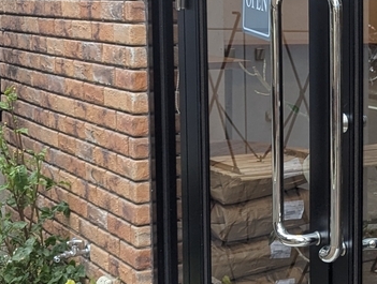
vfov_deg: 18.0
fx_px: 895
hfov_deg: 21.6
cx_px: 483
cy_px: 108
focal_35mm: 82
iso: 64
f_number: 1.85
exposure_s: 1/220
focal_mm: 6.81
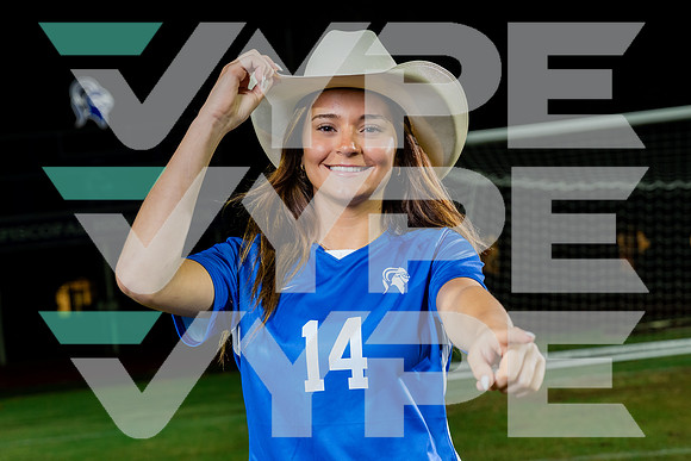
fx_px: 1438
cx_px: 346
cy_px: 230
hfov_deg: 27.0
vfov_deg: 18.2
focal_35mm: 75
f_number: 5.6
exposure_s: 1/250
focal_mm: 70
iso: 2000
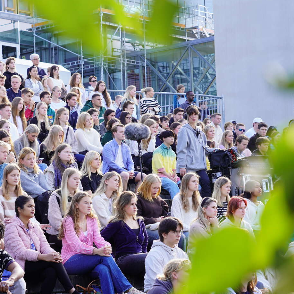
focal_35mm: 121
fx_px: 1163
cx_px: 26
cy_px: 181
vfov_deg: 14.4
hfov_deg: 14.3
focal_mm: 68
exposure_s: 1/100
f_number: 5
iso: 100
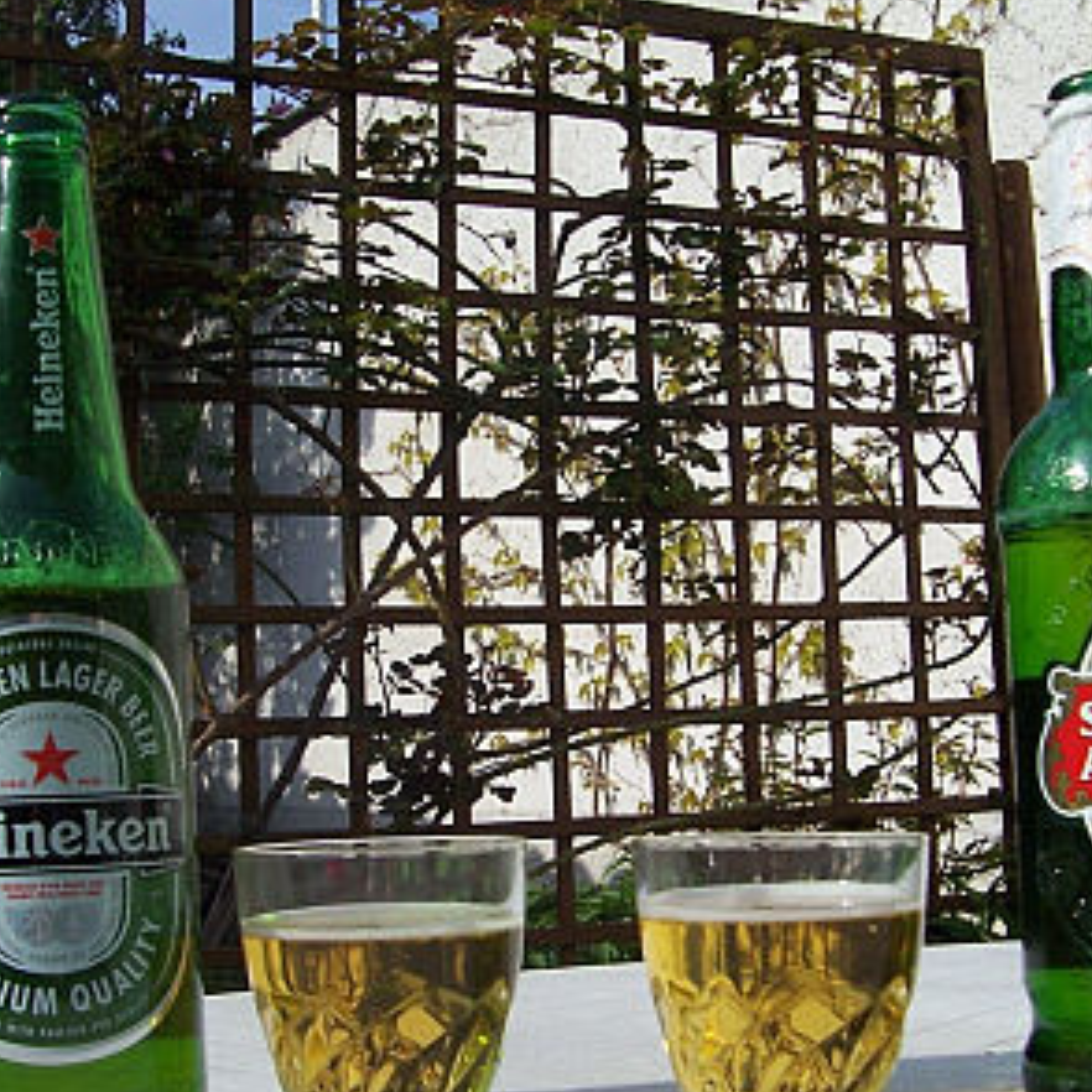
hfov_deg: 36.8
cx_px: 539
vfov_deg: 36.8
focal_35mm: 46
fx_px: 1642
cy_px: 596
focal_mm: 5.6
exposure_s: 1/750
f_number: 5.6
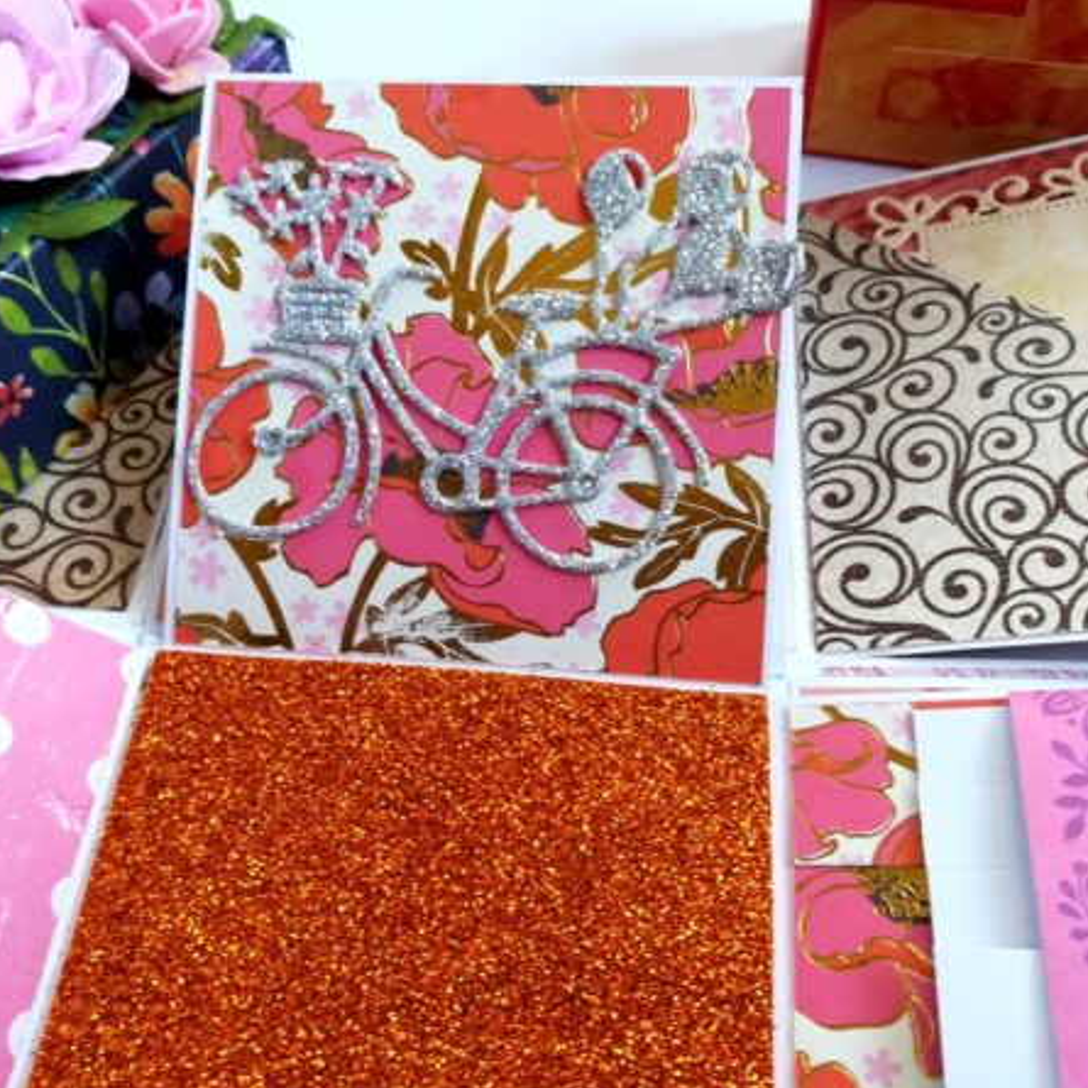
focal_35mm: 31
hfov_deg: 52.4
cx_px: 472
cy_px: 548
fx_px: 1102
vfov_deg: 52.5
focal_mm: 3.83
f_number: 2.2
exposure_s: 1/33.3
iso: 125
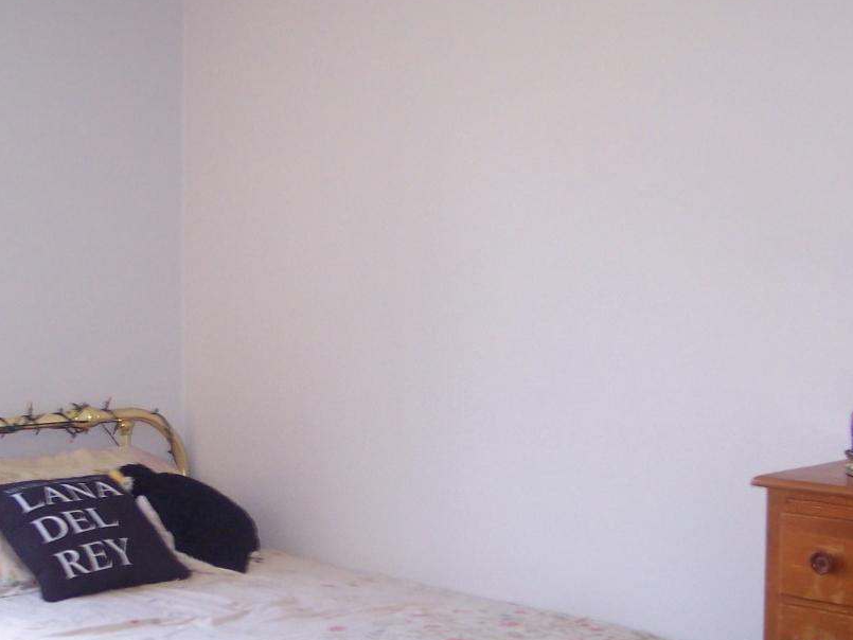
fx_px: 1676
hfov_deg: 28.5
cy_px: 440
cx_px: 354
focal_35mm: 68
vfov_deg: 21.5
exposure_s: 1/30
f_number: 2.8
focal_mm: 8
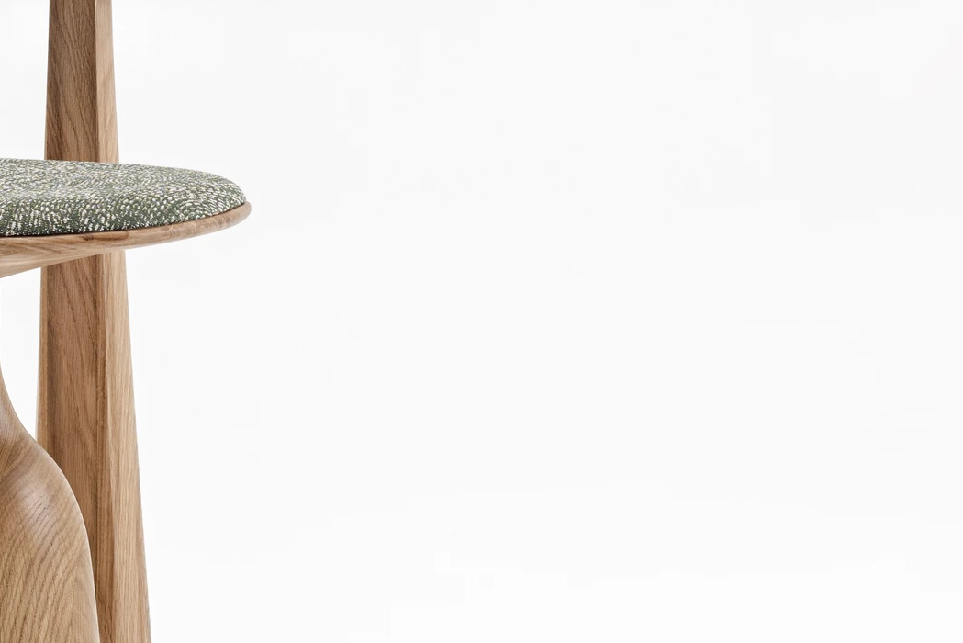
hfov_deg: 11.1
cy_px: 120
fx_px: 4896
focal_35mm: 183
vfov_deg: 7.5
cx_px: -6
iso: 200
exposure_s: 1/100
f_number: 7.1
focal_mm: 50
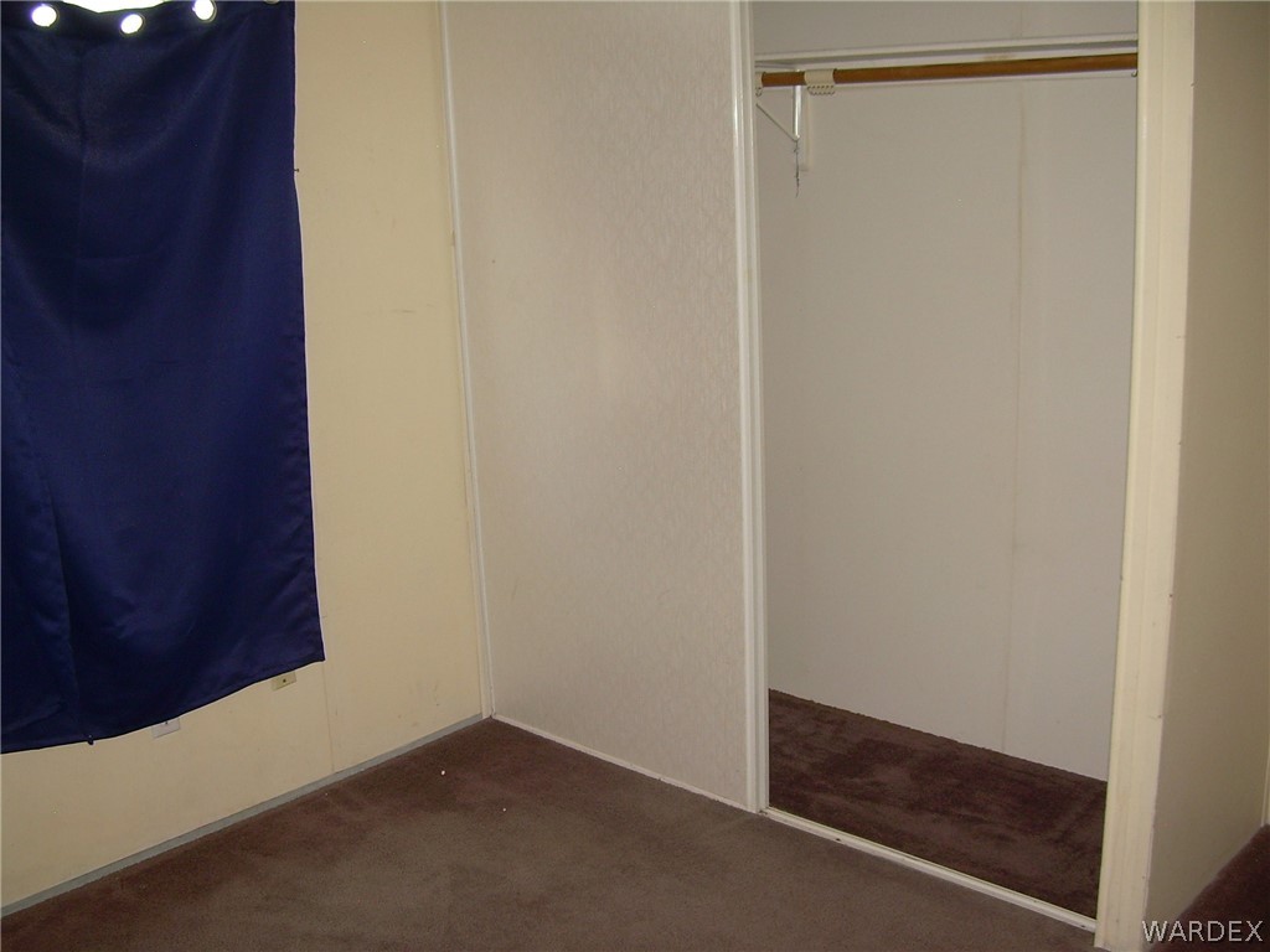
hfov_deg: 49.0
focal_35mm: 38
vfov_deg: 37.7
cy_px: 476
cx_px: 635
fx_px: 1394
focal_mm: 6.3
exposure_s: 1/60
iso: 84
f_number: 2.8
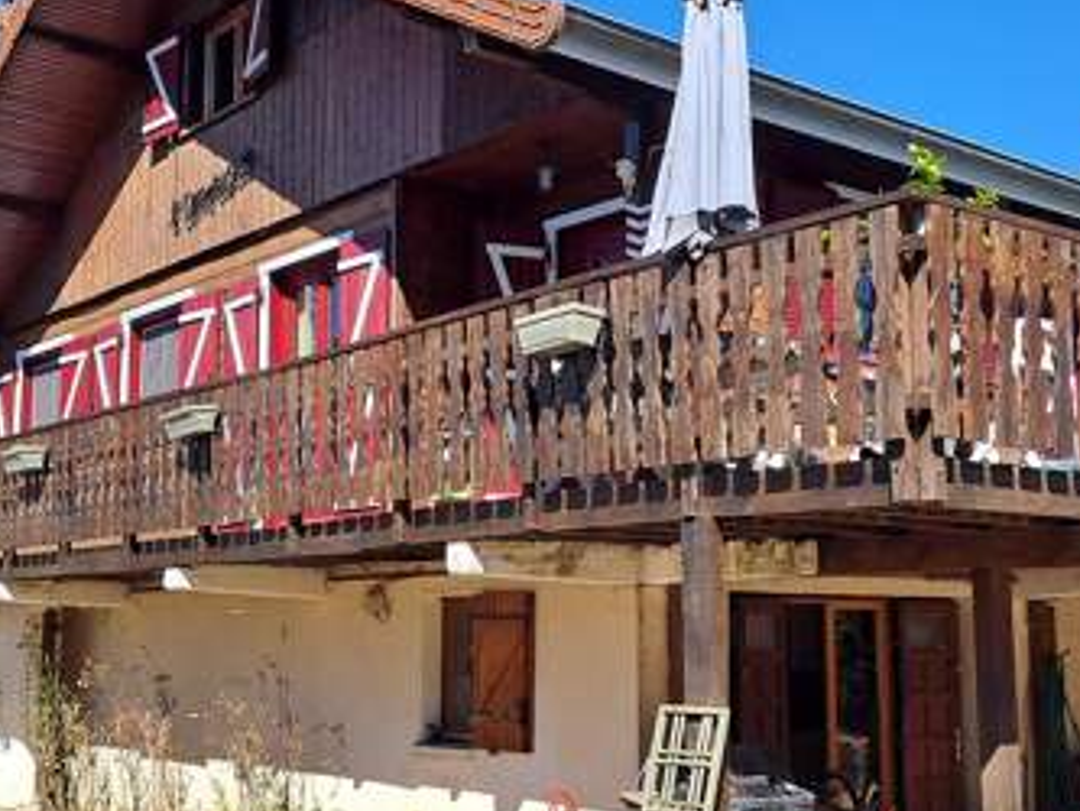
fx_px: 1498
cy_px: 438
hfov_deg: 39.6
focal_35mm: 48
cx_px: 613
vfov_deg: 30.3
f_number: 1.8
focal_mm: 4.65
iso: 32
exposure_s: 1/1248
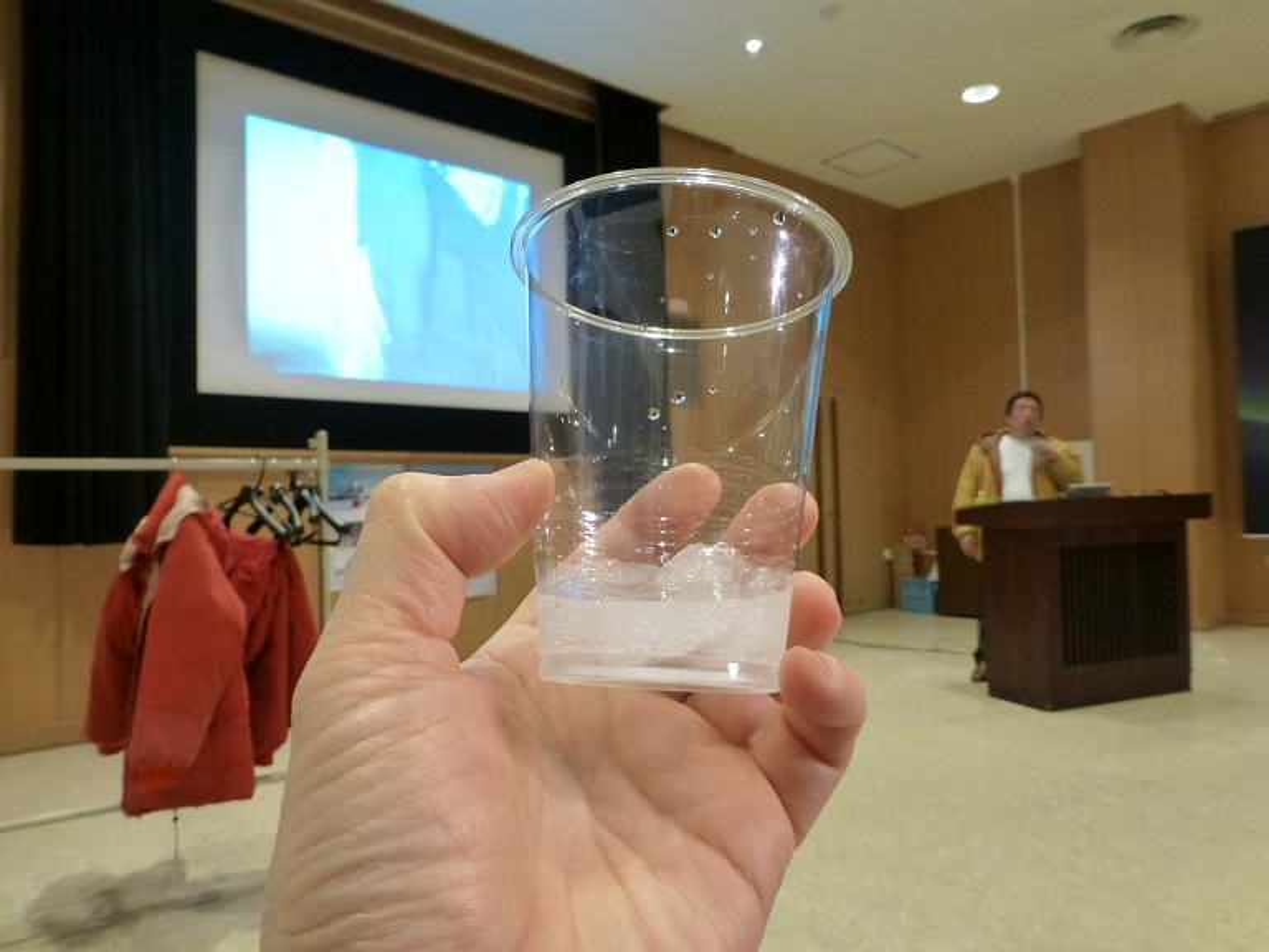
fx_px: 880
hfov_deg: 71.6
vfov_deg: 56.8
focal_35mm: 24
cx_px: 634
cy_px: 476
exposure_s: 1/25
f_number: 3.3
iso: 400
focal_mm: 4.3
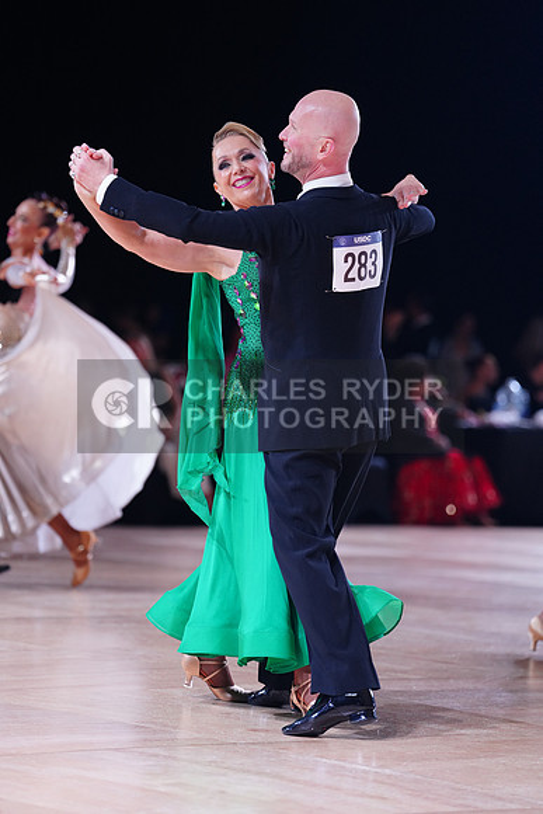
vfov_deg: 14.5
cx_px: 272
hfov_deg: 9.7
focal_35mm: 141
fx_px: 3188
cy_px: 407
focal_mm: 141
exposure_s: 1/500
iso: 1250
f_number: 2.8
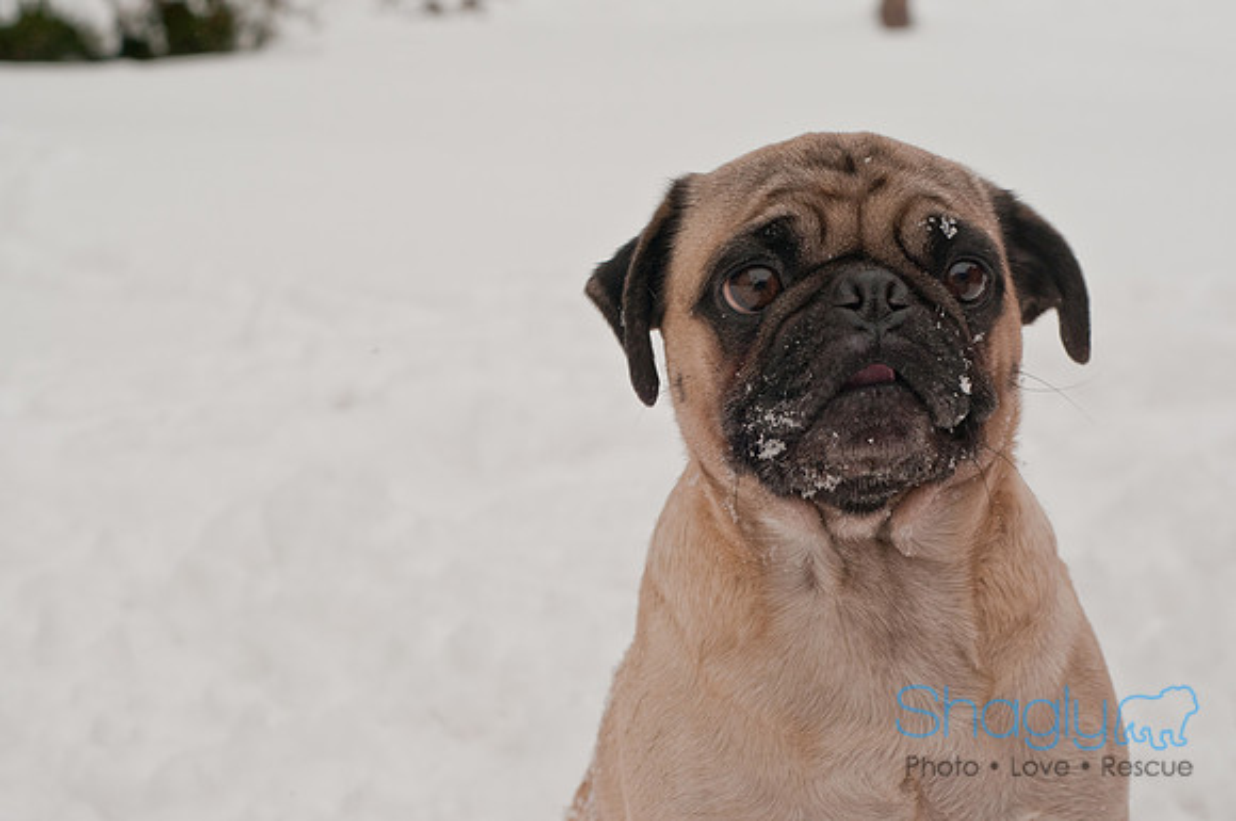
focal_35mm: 75
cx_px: 618
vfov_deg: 18.1
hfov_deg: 27.0
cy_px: 410
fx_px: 2571
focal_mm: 50
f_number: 5.6
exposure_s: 1/1250
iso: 200
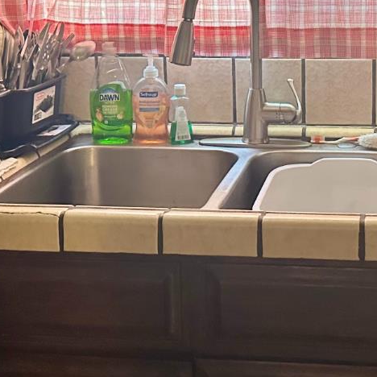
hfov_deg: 24.9
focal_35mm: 68
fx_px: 838
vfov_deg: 25.0
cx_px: 312
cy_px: 78
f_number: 1.78
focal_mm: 6.86
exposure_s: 1/60
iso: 640
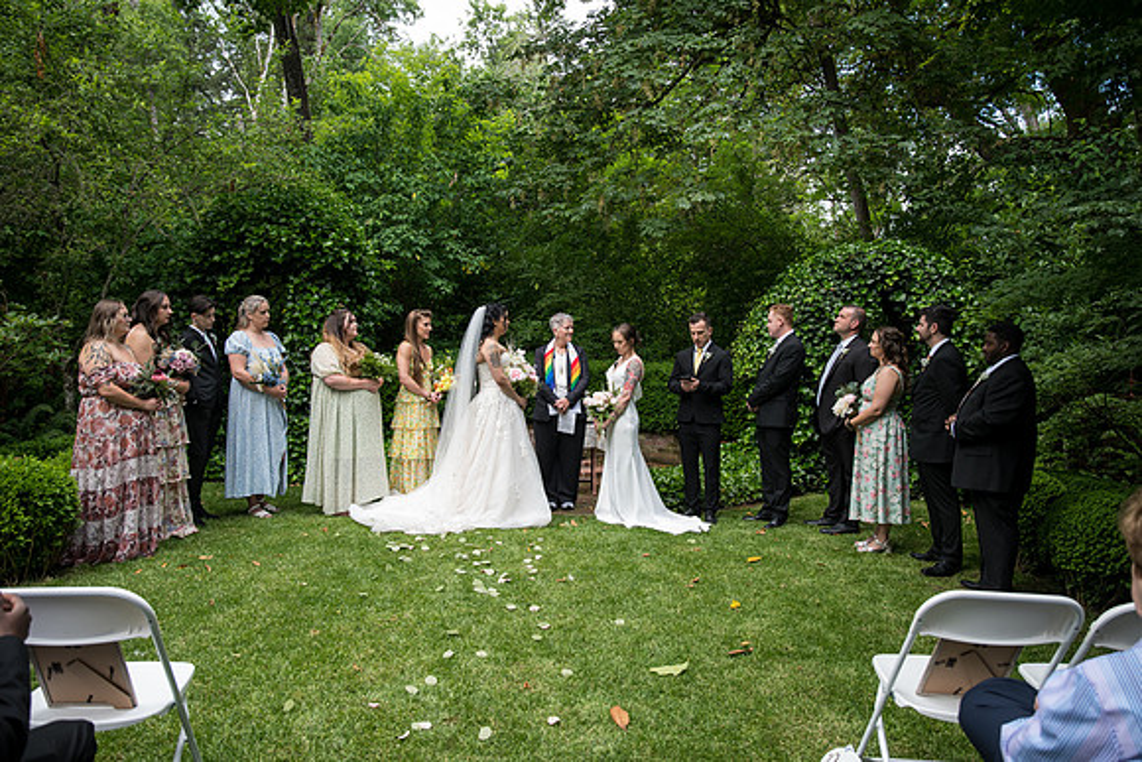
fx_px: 920
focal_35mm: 29
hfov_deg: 63.6
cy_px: 381
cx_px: 571
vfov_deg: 45.0
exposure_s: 1/400
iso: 500
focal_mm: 29
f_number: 4
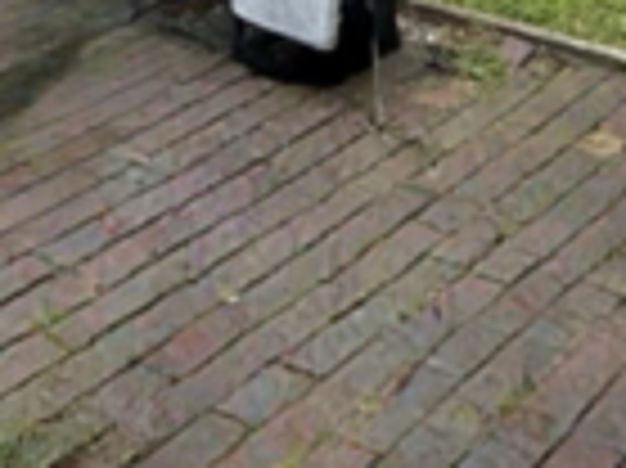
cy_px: -342
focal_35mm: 67
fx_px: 1211
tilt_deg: -6.0
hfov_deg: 28.8
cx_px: 430
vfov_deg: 18.0
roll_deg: +0.2
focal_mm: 2.22
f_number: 2.2
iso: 64
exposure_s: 1/1235
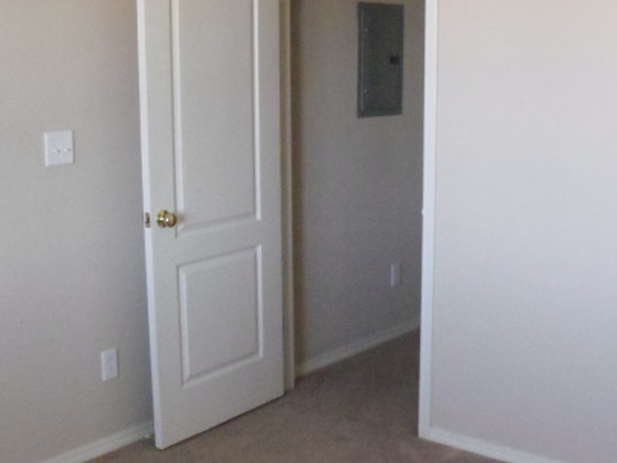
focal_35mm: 57
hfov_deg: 33.7
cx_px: 353
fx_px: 1016
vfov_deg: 25.7
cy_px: 231
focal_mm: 6.3
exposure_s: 1/125
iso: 800
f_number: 3.1
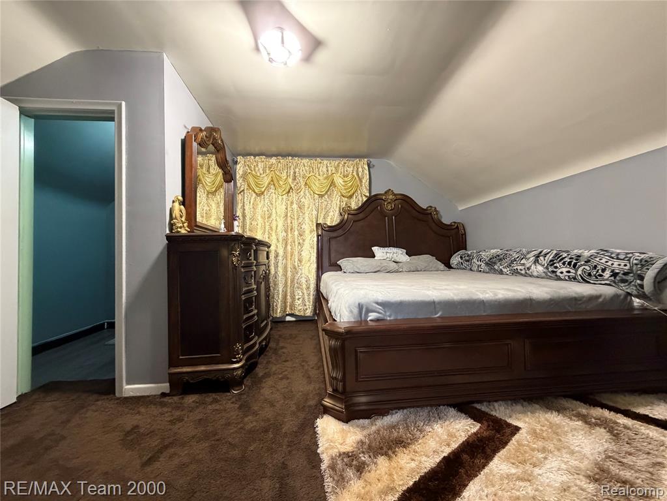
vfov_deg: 85.7
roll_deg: +1.8
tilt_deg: +2.7
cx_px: 334
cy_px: 250
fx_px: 270
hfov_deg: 102.1
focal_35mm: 14
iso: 640
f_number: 2.2
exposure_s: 1/60
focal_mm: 2.22
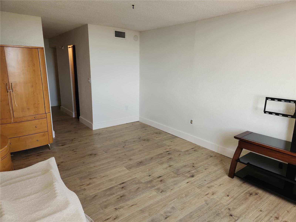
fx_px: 197
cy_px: 111
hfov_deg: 73.9
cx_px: 148
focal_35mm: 23
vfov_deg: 58.9
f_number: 1.8
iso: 125
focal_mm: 5.4
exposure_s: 1/180
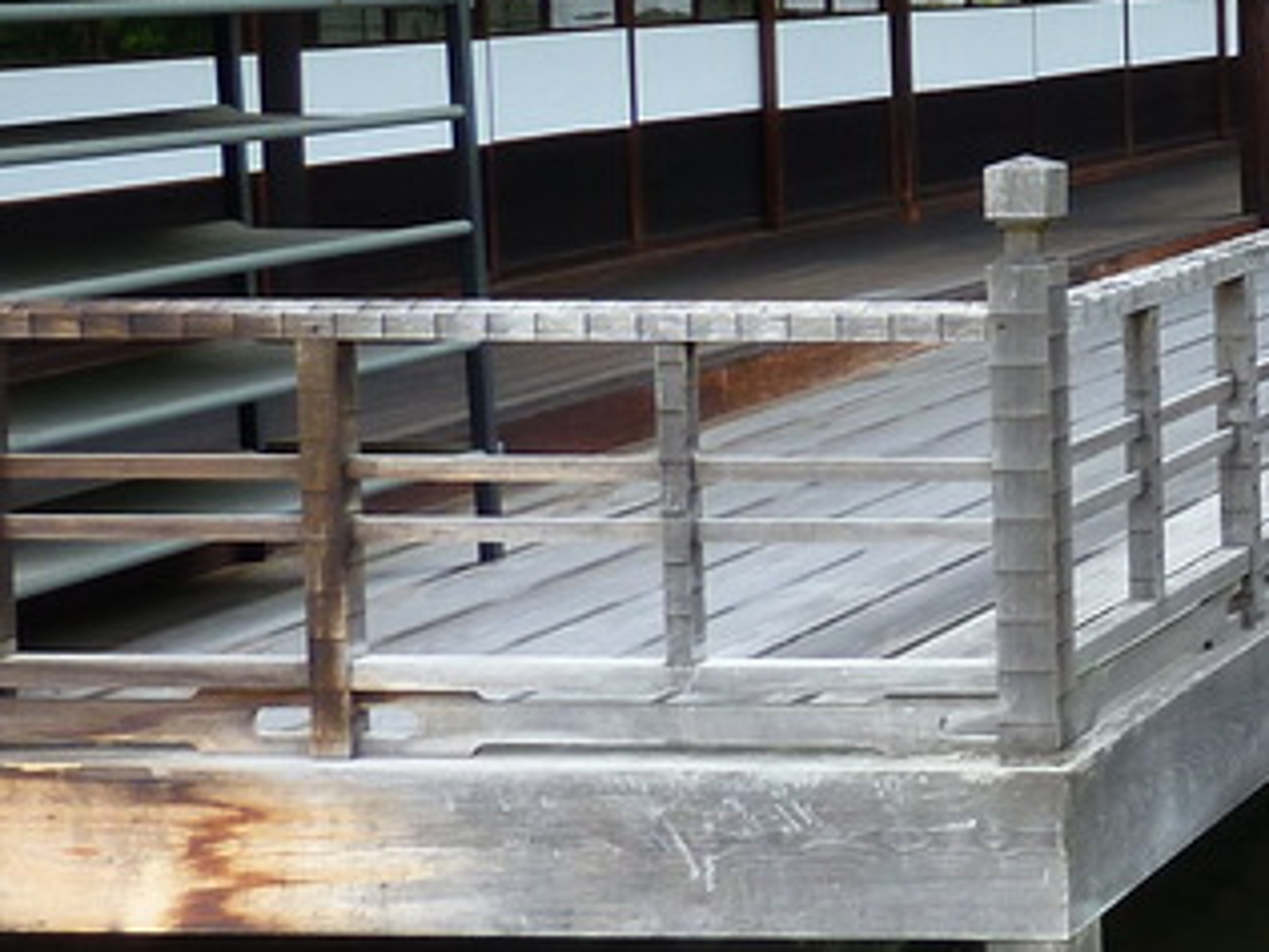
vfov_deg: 15.4
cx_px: 2341
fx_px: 3483
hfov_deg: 16.8
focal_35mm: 95
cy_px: 145
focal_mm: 4.1
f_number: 3.3
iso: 80
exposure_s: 1/80
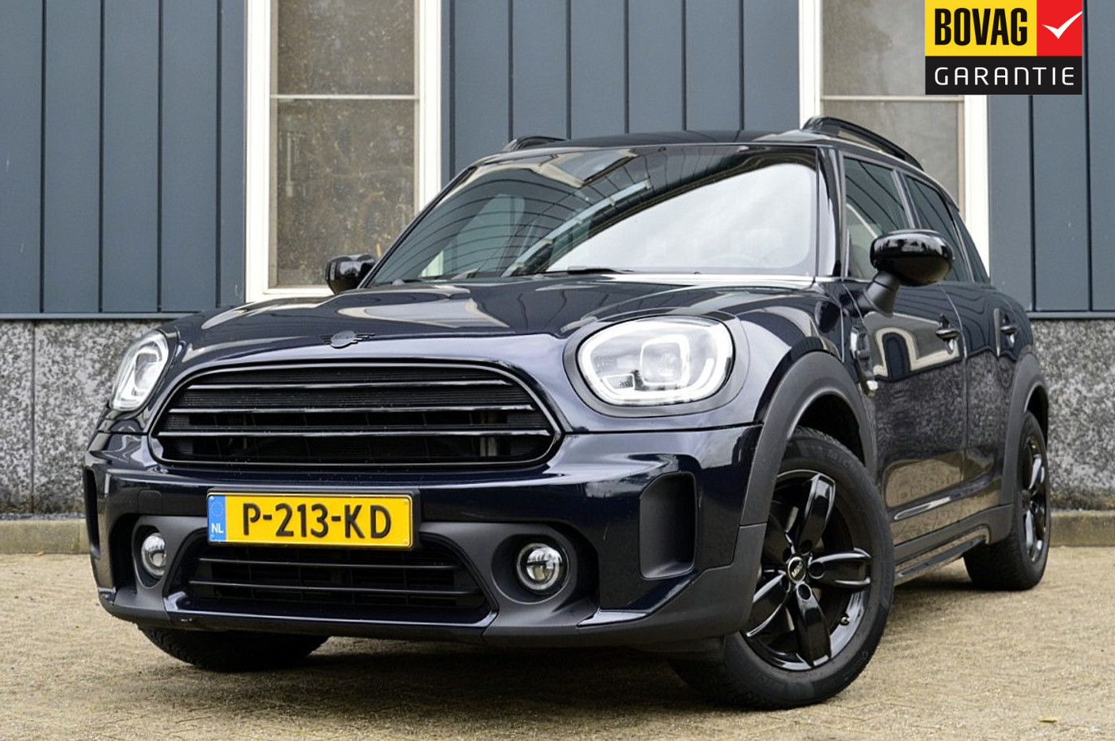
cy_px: 370
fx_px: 1764
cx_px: 558
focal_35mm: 57
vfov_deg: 23.7
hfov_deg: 35.1
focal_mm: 38
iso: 800
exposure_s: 1/60
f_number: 8
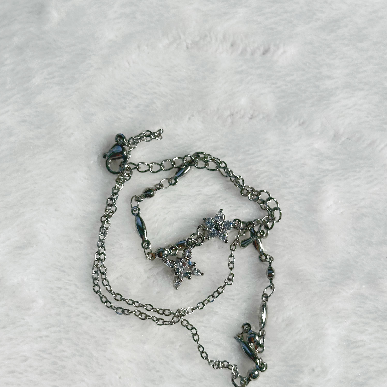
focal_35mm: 57
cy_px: 241
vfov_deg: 29.9
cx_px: 194
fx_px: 721
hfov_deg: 30.0
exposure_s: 1/2890
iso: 64
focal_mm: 6.86
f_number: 1.78
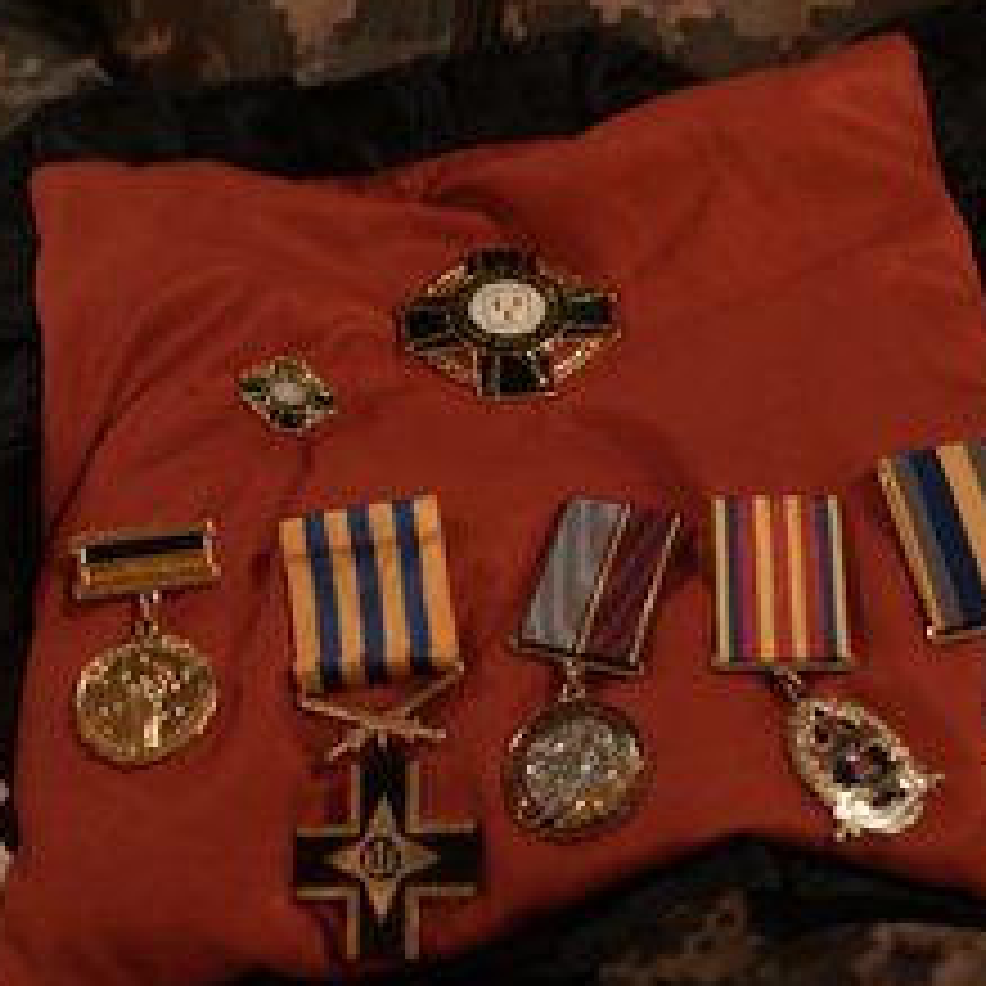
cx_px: 549
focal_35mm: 56
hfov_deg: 30.5
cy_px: 511
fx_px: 1805
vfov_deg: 30.6
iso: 2500
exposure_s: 1/50
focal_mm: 36
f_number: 3.5
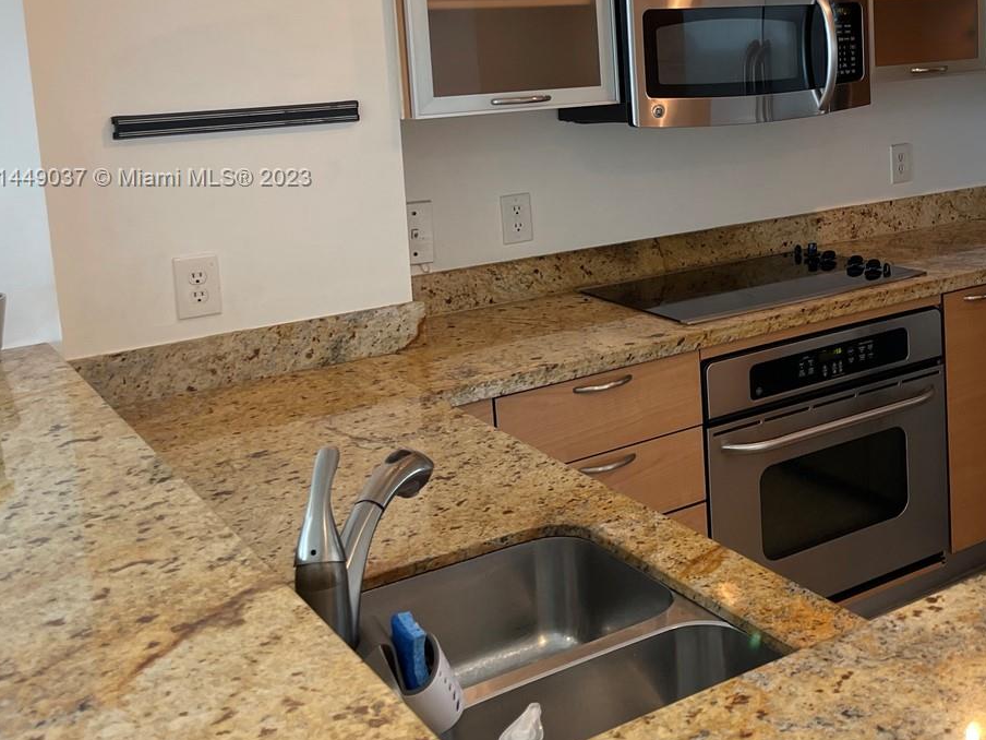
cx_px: 834
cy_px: 179
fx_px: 1310
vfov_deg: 30.9
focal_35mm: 46
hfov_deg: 39.1
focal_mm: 5.1
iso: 64
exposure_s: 1/60
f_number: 1.6
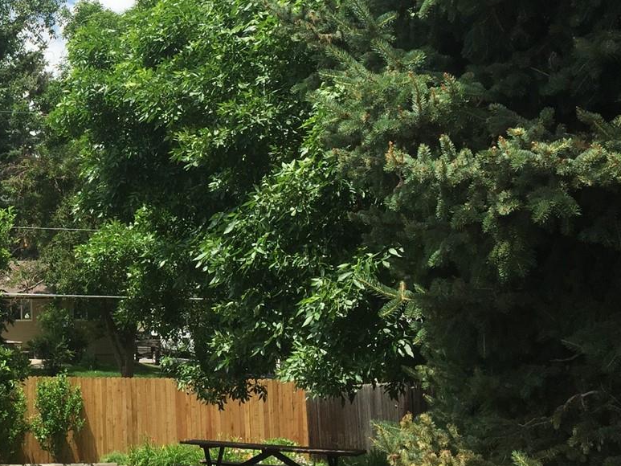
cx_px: -15
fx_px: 1077
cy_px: 161
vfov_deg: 24.3
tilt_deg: +8.4
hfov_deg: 29.8
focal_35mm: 60
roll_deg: -1.0
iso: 32
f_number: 2.2
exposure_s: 1/1647
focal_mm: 4.15
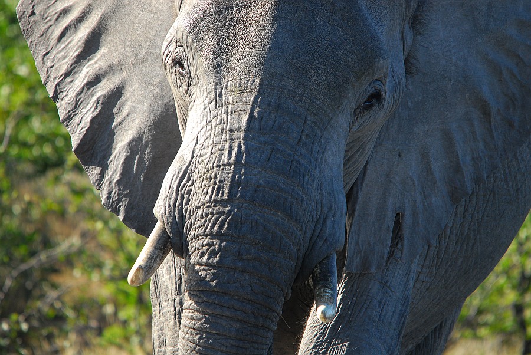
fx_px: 11073
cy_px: 178
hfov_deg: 2.7
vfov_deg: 1.8
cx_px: 266
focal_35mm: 750
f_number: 8
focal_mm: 500
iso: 400
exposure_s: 1/250
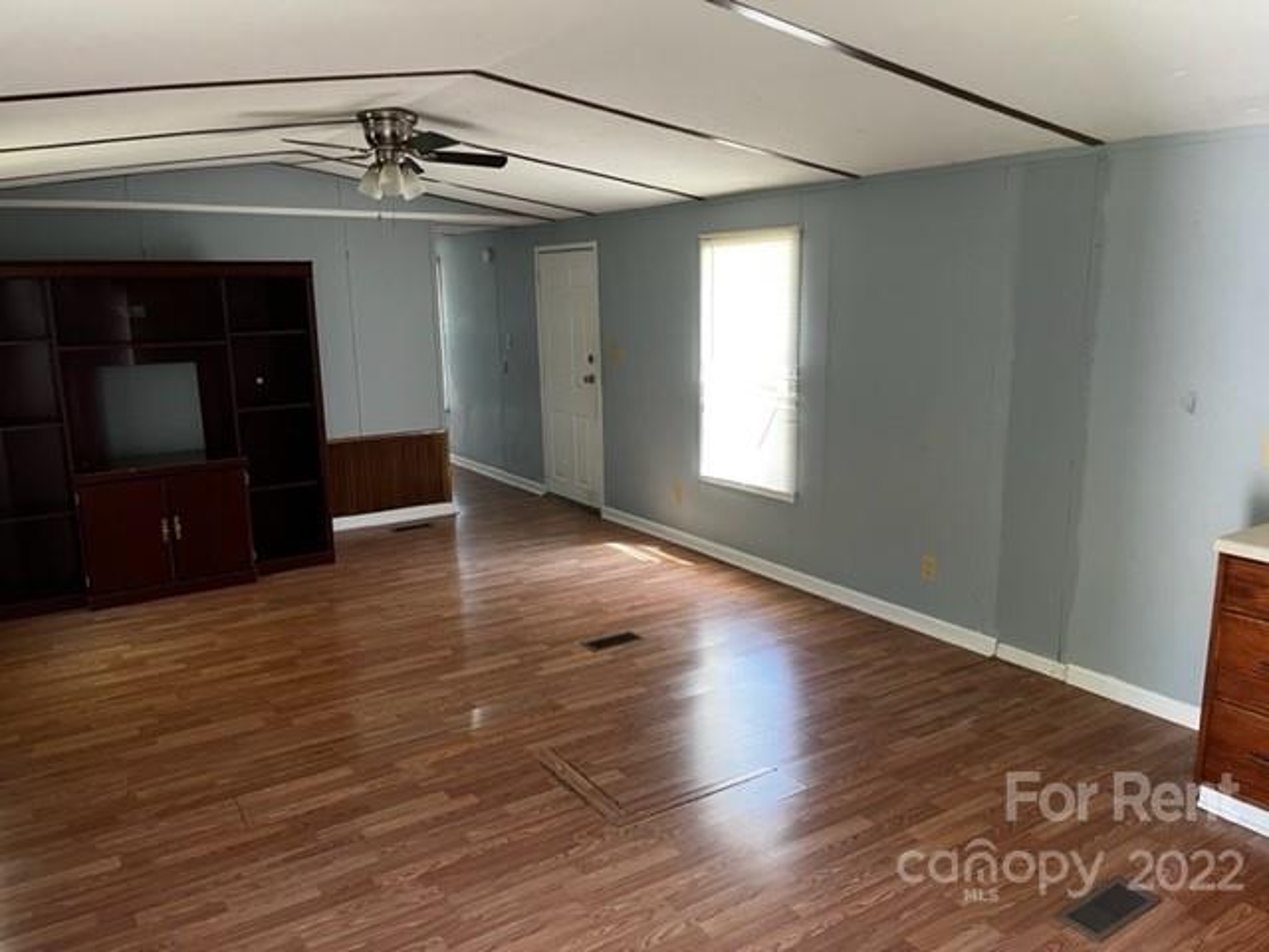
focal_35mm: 26
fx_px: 953
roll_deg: +1.3
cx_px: 634
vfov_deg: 53.1
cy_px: 476
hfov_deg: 67.3
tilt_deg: -11.7
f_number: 1.6
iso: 200
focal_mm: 5.1
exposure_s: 1/60
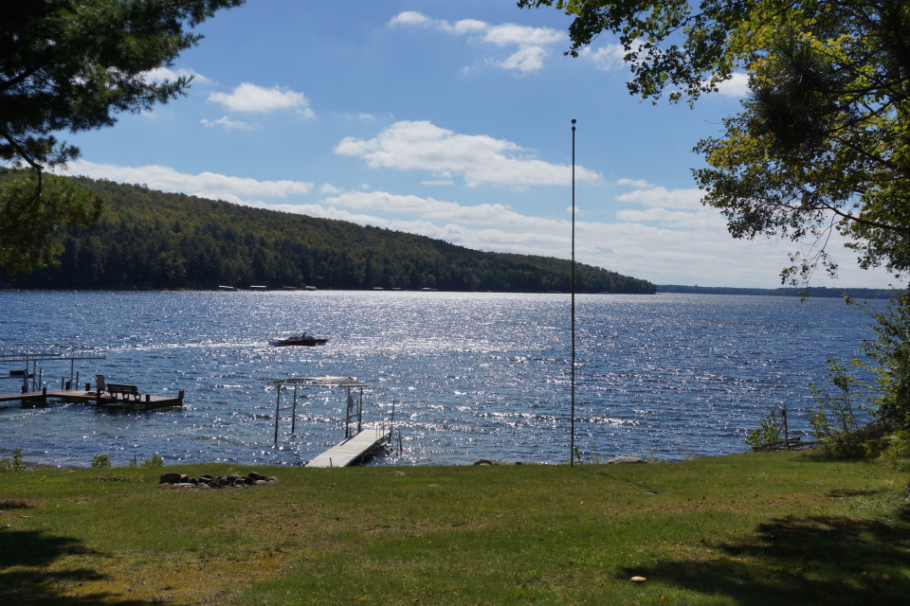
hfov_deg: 46.4
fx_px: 1062
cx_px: 455
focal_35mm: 42
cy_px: 303
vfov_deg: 31.9
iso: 100
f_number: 8
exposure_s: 1/800
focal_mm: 28
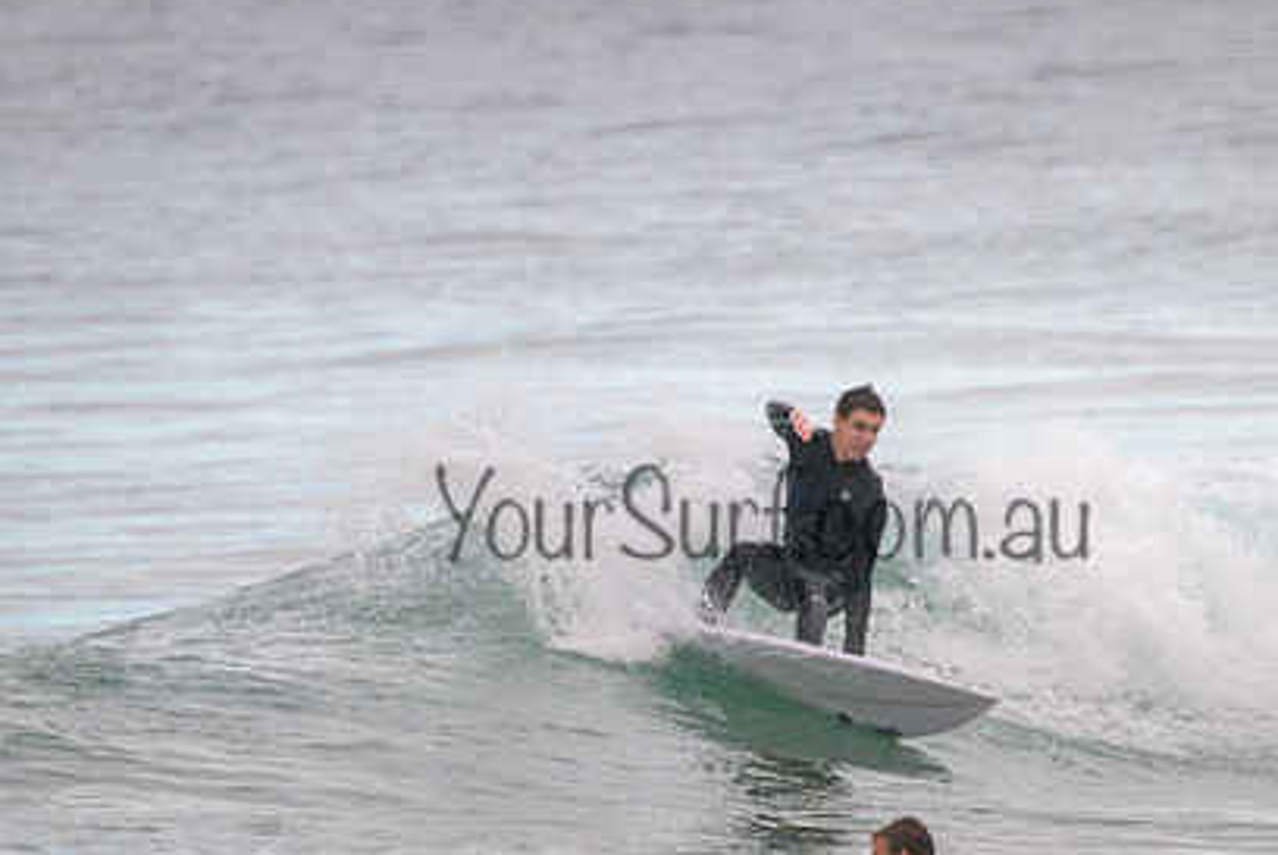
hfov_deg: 1.8
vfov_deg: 1.2
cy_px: 487
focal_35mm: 1136
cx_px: 758
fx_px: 40371
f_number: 11
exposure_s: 1/320
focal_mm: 800
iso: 2000
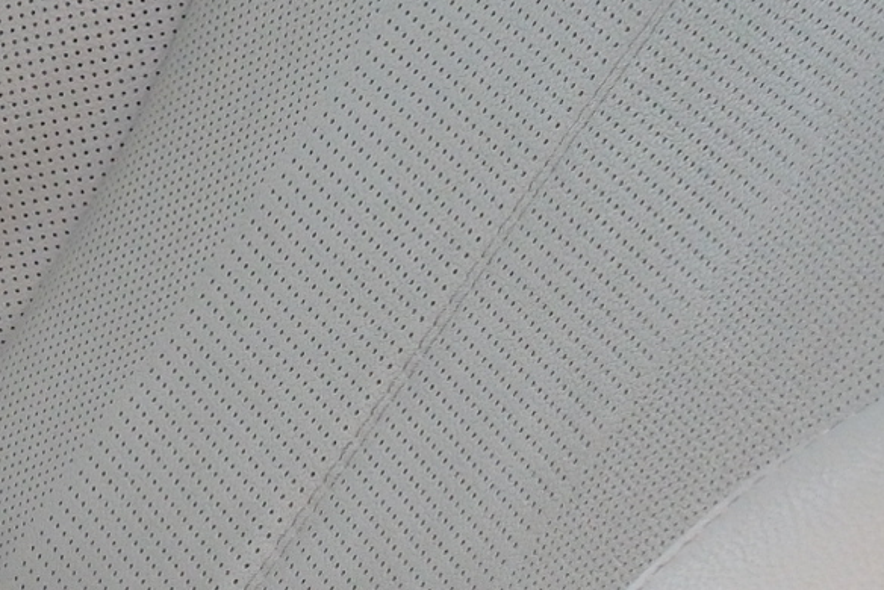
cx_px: -945
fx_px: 5650
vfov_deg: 6.0
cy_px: 590
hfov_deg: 8.4
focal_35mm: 230
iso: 1250
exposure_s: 1/550
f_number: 5.6
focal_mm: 23
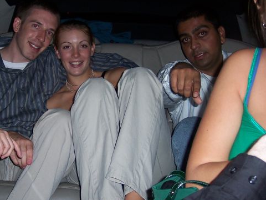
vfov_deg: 22.6
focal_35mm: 65
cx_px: 79
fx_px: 499
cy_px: 98
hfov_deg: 29.5
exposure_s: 1/60
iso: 100
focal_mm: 8
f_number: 2.8
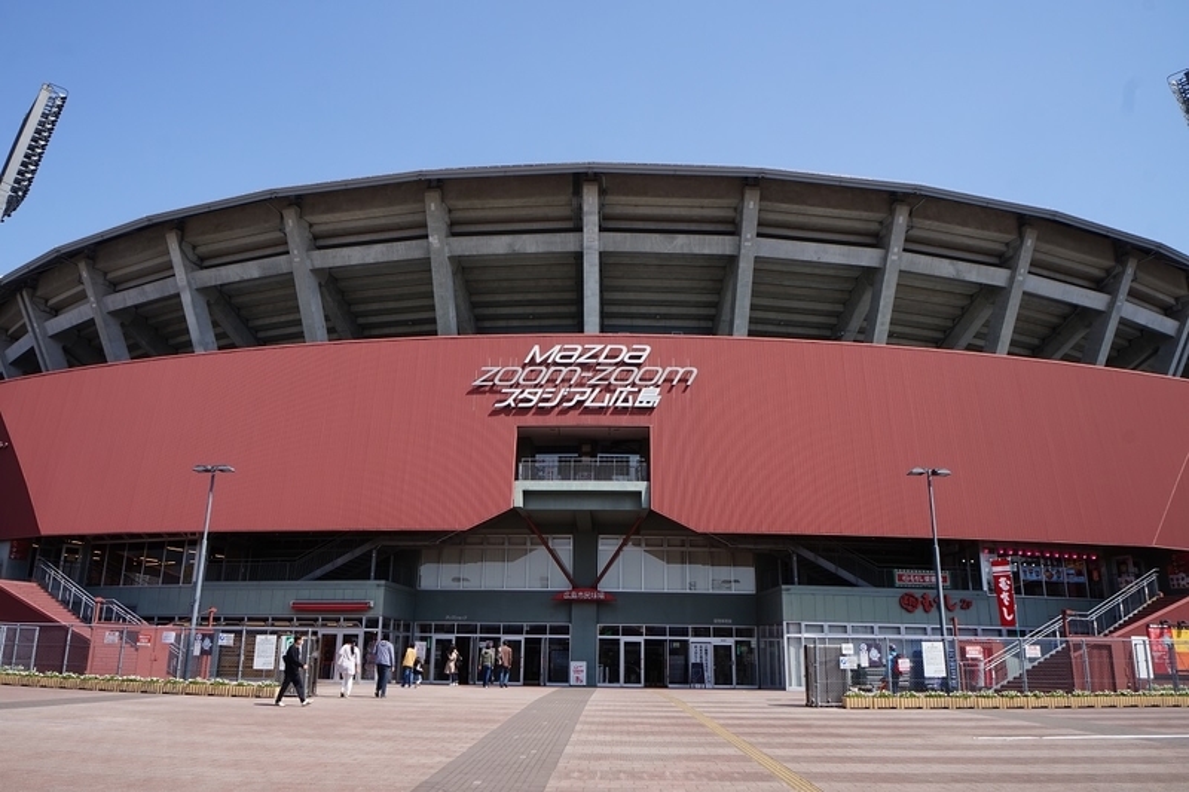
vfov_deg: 47.9
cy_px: 396
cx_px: 594
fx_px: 892
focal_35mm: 27
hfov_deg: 67.4
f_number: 13
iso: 100
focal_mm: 18
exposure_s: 1/80
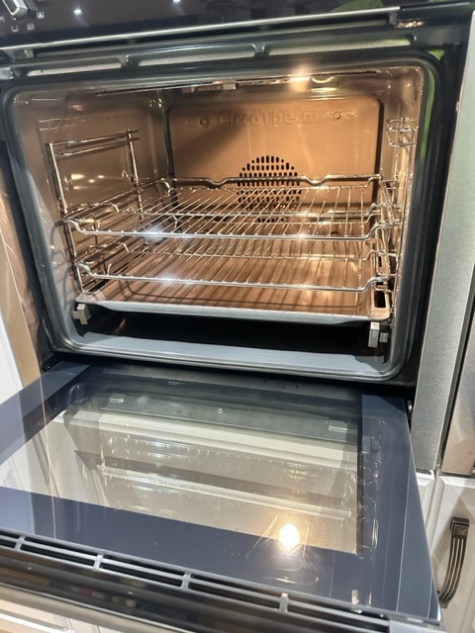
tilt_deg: -25.1
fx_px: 439
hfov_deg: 56.8
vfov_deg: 71.6
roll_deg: +2.5
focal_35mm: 24
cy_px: 316
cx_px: 238
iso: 640
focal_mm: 6.86
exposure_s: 1/50
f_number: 1.78
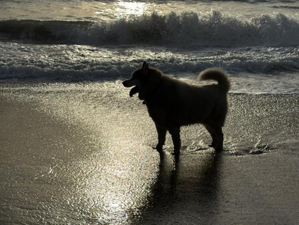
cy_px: 112
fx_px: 415
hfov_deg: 39.6
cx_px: 150
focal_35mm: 48
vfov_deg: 30.3
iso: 50
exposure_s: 1/28571
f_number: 1.78
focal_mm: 6.76
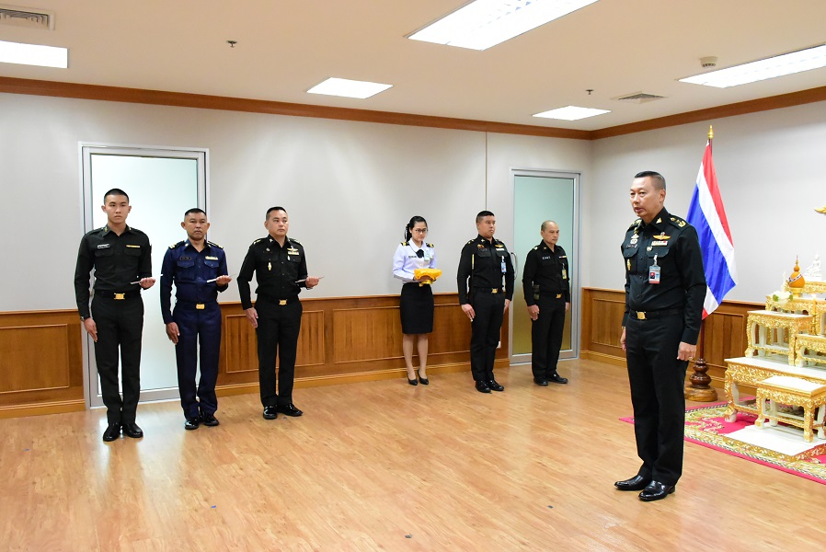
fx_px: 689
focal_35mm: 30
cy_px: 276
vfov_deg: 43.7
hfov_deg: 61.9
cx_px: 413
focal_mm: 20
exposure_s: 1/125
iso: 6400
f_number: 5
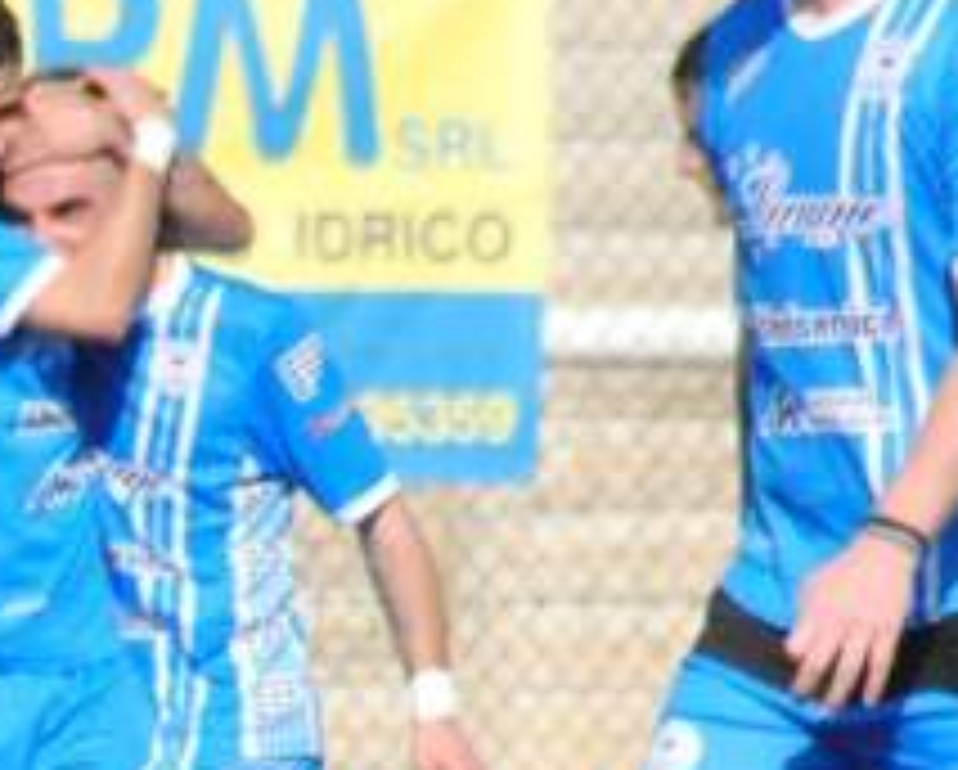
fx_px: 31487
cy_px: 741
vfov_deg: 1.4
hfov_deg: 1.7
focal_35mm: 1109
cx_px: -787
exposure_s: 1/4000
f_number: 8
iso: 1600
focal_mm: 210
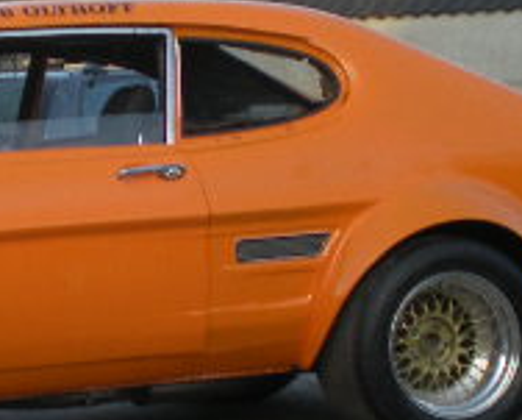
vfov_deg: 10.6
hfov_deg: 13.0
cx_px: 19
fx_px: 2259
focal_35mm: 146
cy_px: 206
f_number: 3.5
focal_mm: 7.4
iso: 64
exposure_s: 1/130
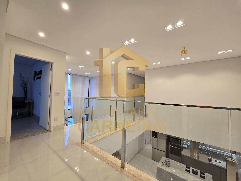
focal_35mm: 13
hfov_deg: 106.2
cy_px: 90
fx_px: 91
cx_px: 120
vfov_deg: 89.9
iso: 80
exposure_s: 1/60
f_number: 2.2
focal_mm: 2.2
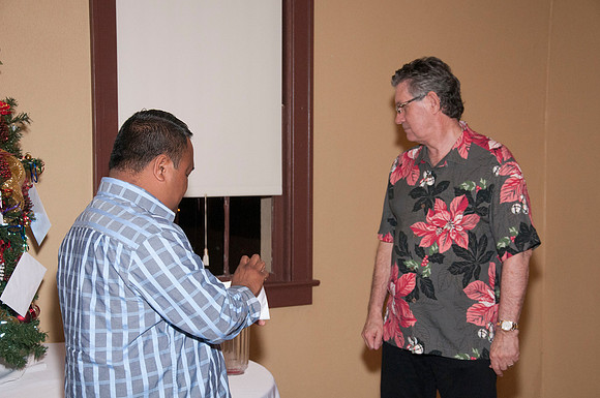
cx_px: 300
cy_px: 199
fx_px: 1049
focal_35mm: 63
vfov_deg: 21.5
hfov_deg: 31.9
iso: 800
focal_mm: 42
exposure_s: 1/80
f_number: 5.6
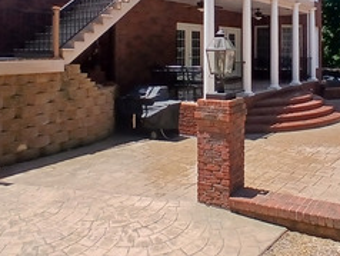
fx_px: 374
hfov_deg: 48.1
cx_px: 228
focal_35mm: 38
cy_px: 37
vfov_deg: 36.0
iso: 50
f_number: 2.2
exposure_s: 1/967
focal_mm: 1.4
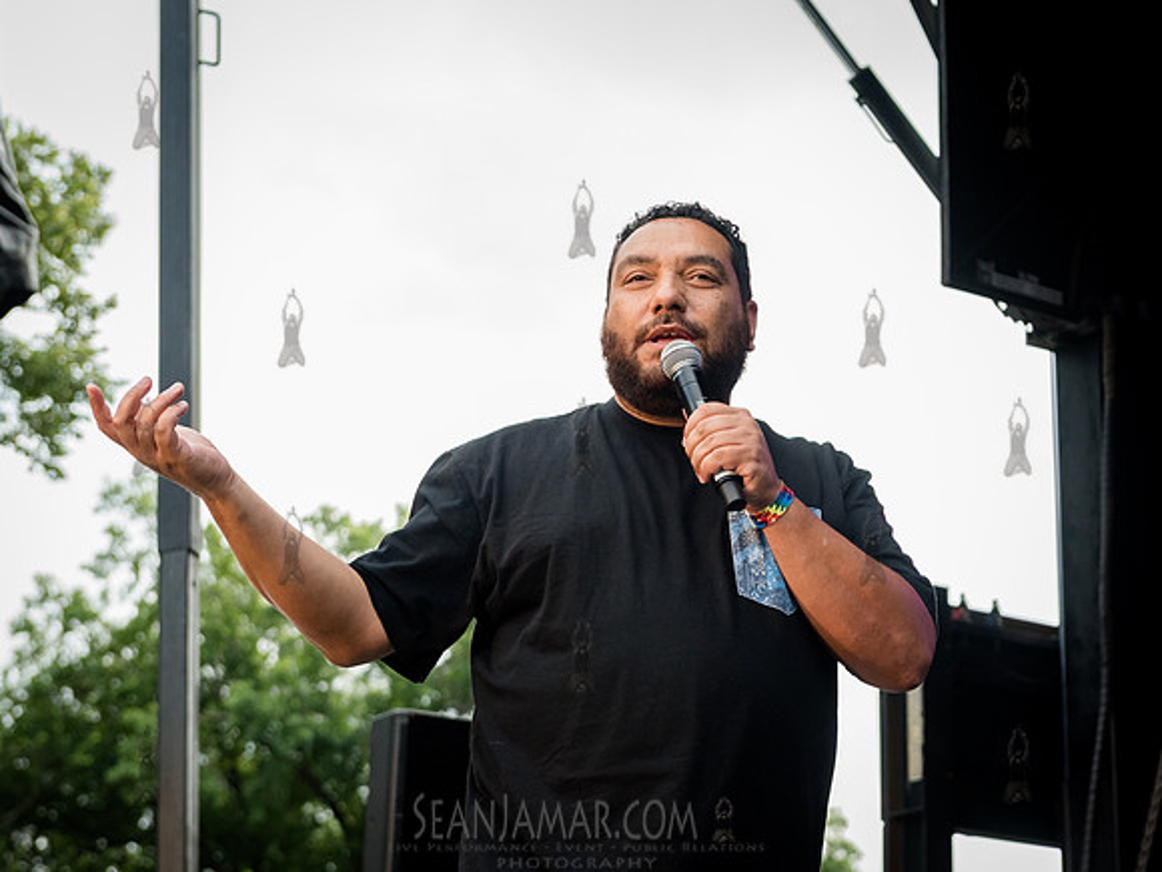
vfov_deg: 16.3
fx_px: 3045
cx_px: 694
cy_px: 406
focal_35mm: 91
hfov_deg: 21.6
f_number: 4.5
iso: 1000
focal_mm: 66
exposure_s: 1/800
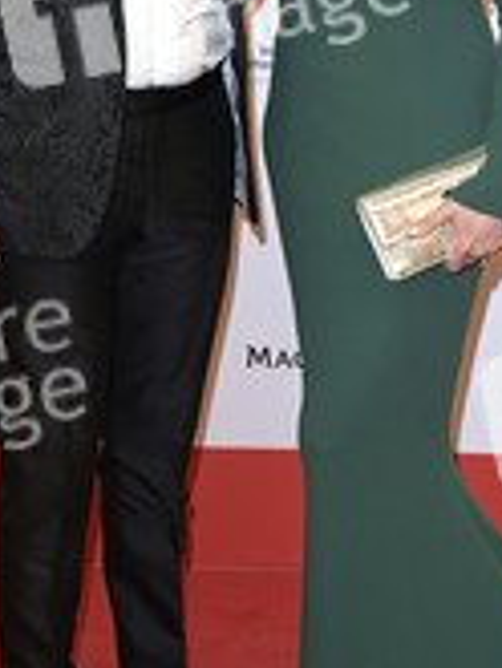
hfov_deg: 15.9
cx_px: 320
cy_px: 194
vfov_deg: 21.0
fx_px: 1796
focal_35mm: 93
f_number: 6.3
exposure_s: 1/250
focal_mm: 40
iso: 400
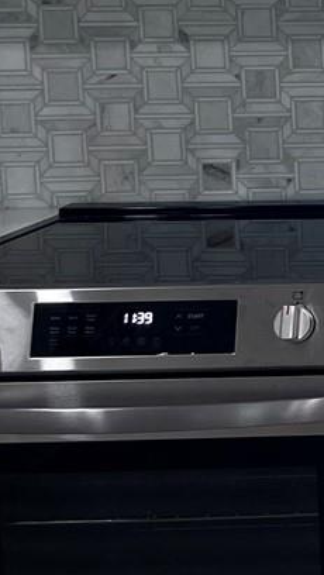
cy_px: 69
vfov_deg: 19.0
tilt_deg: -7.2
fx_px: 1693
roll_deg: +0.0
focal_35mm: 111
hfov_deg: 8.9
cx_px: 979
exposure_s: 1/120
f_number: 1.6
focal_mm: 5.1
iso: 64
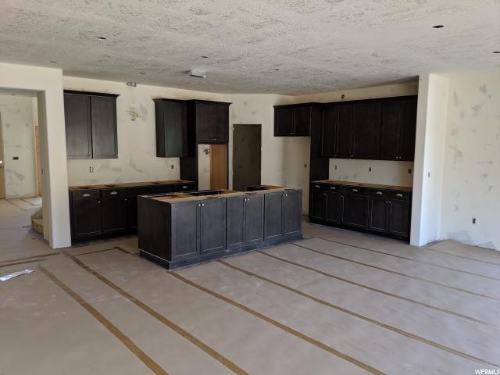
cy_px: 188
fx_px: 390
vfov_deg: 51.4
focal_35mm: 27
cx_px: 250
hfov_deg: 65.3
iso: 53
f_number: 1.8
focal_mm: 4.44
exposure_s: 1/66.3
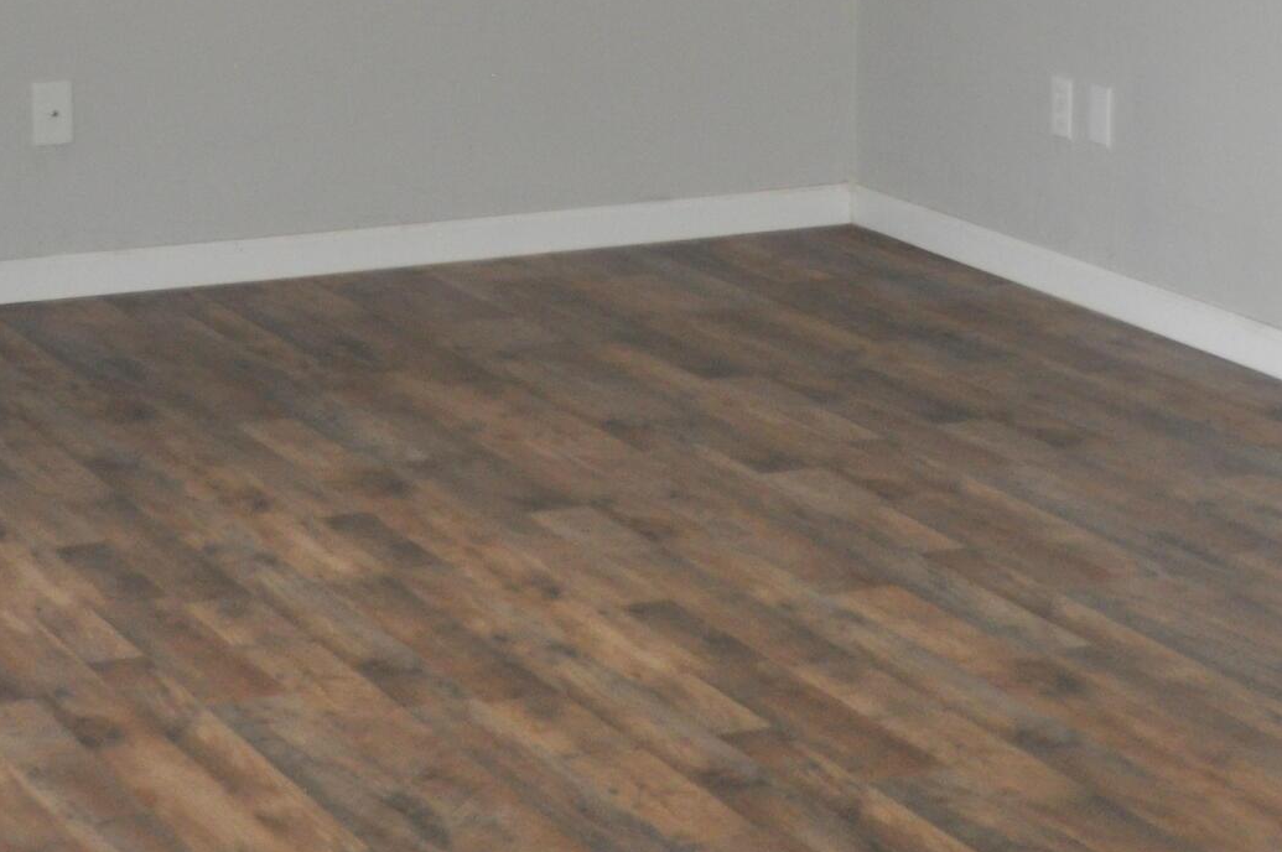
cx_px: 665
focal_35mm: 113
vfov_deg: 11.8
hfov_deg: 18.1
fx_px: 4020
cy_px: -209
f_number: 4.2
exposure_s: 1/100
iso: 800
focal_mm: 26
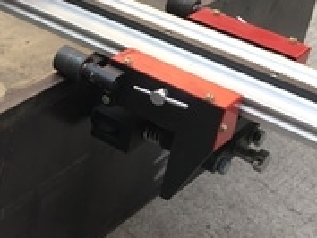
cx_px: -97
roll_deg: -4.0
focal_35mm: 90
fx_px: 825
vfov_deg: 16.2
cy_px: 16
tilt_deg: -24.8
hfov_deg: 20.0
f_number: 2.2
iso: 25
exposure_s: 1/172
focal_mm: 4.15
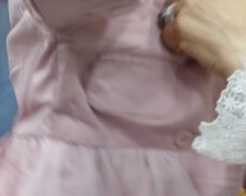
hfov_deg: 9.4
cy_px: -63
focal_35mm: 202
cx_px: 323
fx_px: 1470
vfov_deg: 7.6
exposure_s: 1/100
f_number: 5
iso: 2000
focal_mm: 47
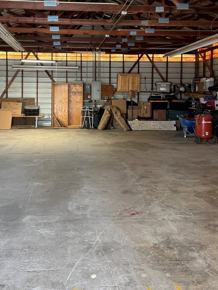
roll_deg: -0.5
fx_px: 294
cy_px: 106
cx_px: 83
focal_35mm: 35
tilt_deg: -1.9
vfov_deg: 52.0
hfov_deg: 40.5
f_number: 1.78
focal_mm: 6.76
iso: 200
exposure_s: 1/60
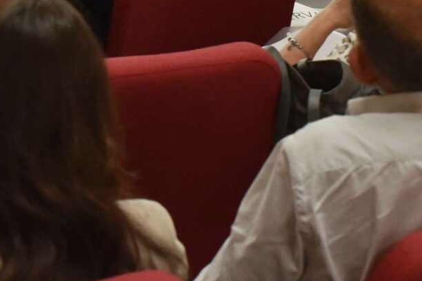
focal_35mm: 159
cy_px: -226
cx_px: 237
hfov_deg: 12.9
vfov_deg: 8.3
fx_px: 1864
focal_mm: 38
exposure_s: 1/125
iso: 1600
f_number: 5.6
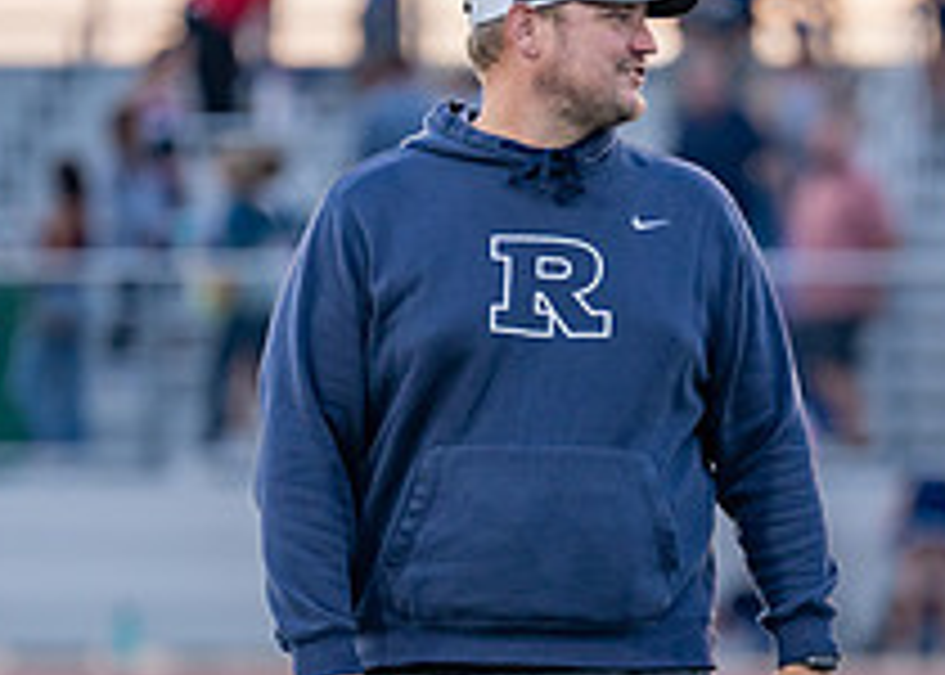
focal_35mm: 594
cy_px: 585
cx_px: 626
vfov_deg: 2.4
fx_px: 15942
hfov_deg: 3.4
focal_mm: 200
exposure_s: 1/640
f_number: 2.8
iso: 400
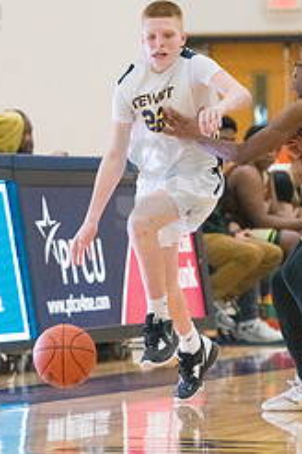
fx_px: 4605
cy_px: 178
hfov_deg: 3.8
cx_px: 160
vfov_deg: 5.7
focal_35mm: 365
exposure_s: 1/1600
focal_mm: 200
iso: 10000
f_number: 4.5
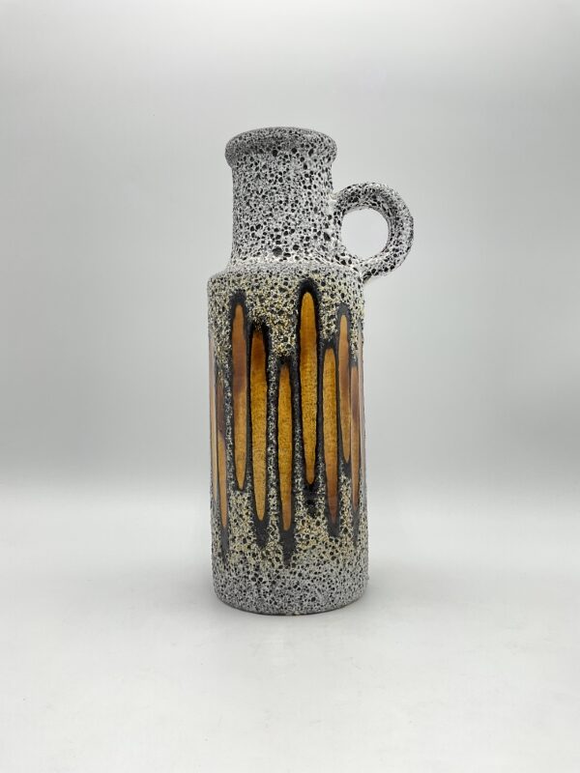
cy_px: 386
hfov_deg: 48.2
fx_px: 648
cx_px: 290
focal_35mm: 29
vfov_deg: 61.7
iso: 20
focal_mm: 3
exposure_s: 1/186
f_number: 1.8
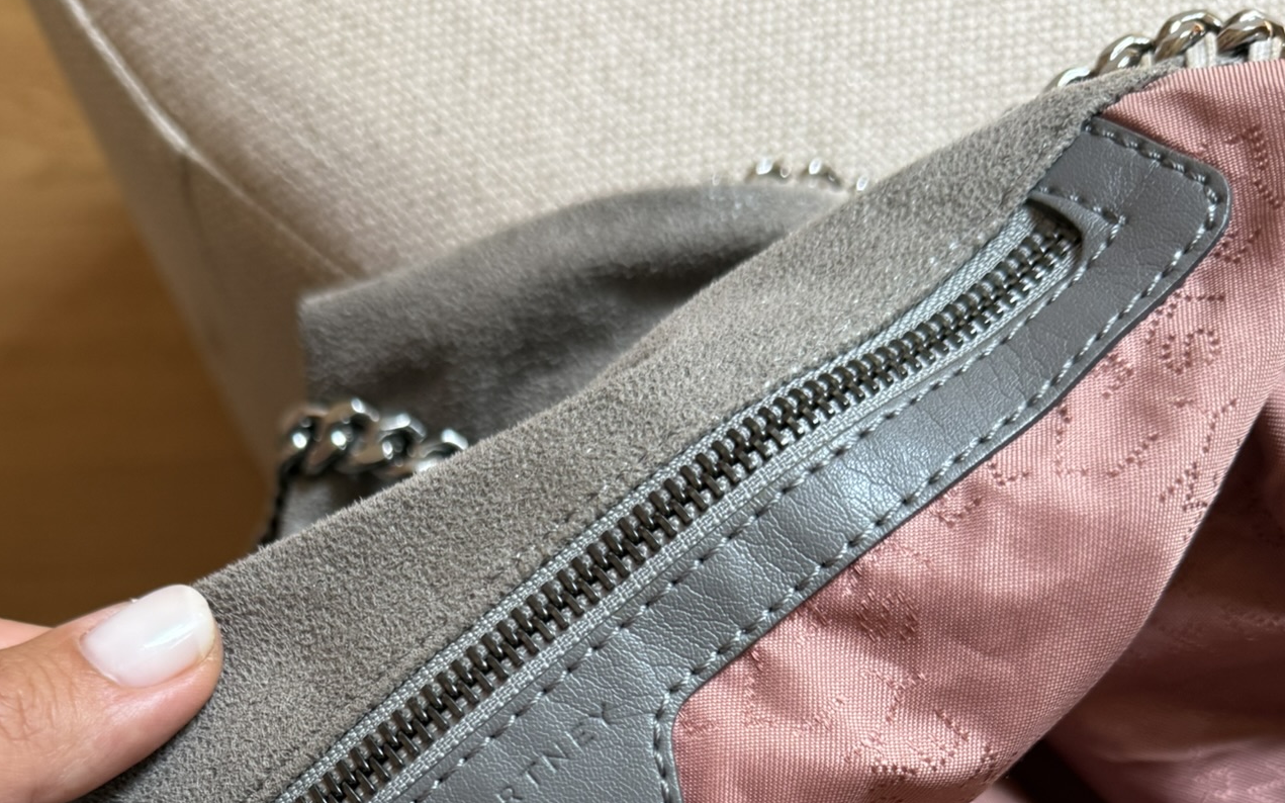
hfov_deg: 48.0
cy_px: 838
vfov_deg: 28.9
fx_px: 1436
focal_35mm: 41
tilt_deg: -84.3
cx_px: 541
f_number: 1.78
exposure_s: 1/109
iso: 200
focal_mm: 6.76
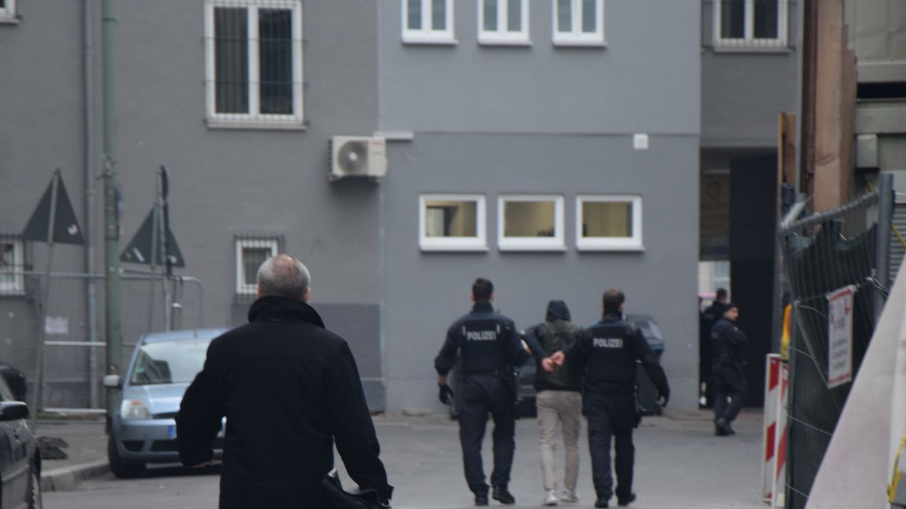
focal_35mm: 222
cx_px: 431
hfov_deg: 9.7
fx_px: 5326
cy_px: 397
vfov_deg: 5.5
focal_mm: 105
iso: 800
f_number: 5.6
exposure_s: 1/200
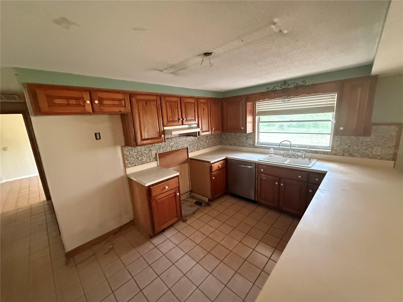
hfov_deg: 102.1
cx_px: 202
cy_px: 151
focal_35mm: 14
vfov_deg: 85.7
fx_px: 163
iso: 1000
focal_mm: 2.22
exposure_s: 1/60
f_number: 2.2
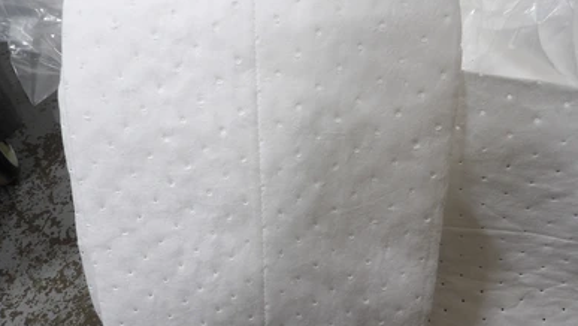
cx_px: 285
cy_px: 150
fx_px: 414
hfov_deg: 69.8
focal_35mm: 27
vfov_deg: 42.9
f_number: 3.2
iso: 100
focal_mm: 4.3
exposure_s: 1/46
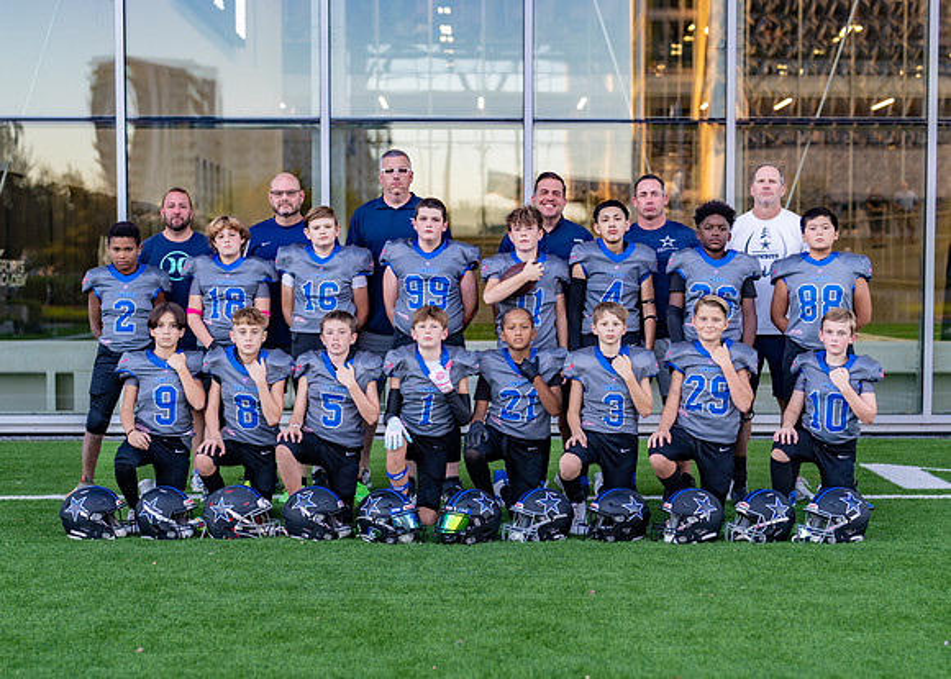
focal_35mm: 62
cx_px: 506
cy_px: 393
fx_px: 1677
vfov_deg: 22.9
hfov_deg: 31.7
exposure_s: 1/400
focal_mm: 50
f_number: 2
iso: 320
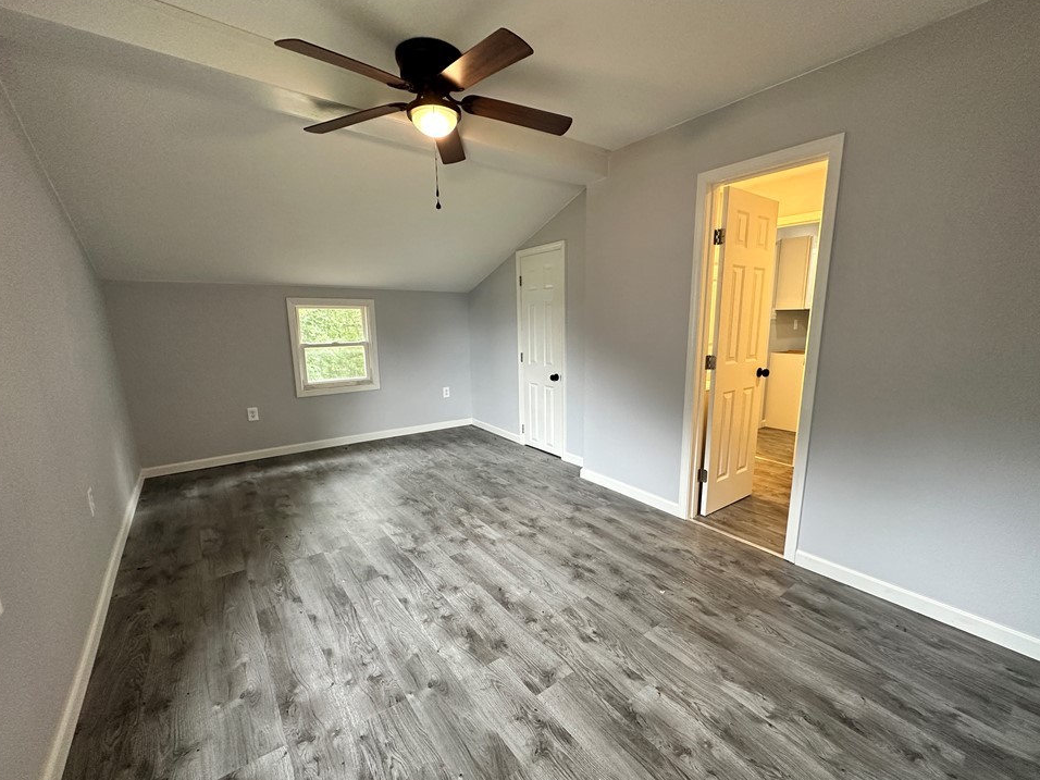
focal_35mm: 15
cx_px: 543
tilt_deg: -11.0
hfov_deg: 98.1
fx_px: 451
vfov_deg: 81.7
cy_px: 405
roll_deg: +0.0
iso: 250
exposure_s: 1/120
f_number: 2.2
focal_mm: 2.22
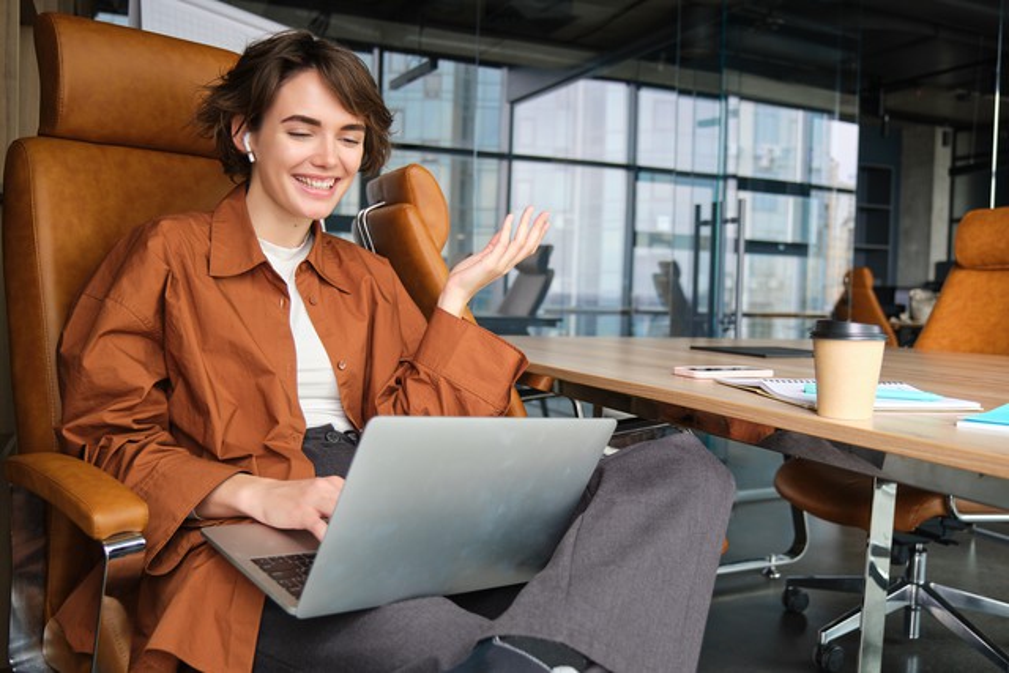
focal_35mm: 30
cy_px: 336
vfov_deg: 43.6
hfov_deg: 61.9
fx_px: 841
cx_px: 504
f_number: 2.8
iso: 320
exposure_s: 1/125
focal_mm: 20
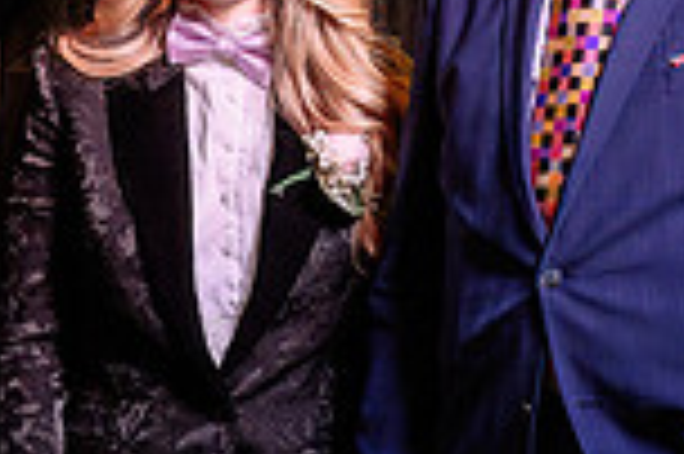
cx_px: 94
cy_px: 94
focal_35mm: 173
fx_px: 3283
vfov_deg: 7.9
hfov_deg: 11.8
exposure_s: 1/80
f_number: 4
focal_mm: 42
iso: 800
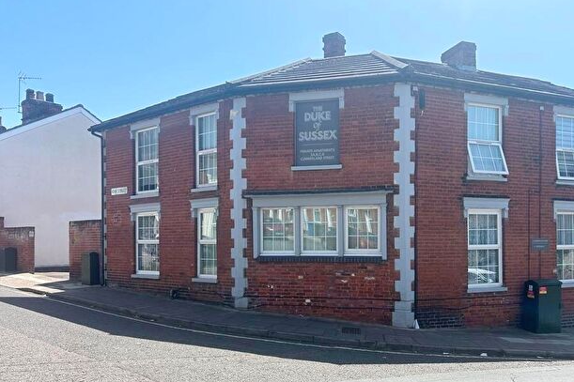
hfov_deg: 60.0
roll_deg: +0.3
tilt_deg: -1.5
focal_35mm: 31
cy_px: 237
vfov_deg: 42.0
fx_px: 494
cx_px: 328
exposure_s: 1/2571
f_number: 1.5
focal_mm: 5.7
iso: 50
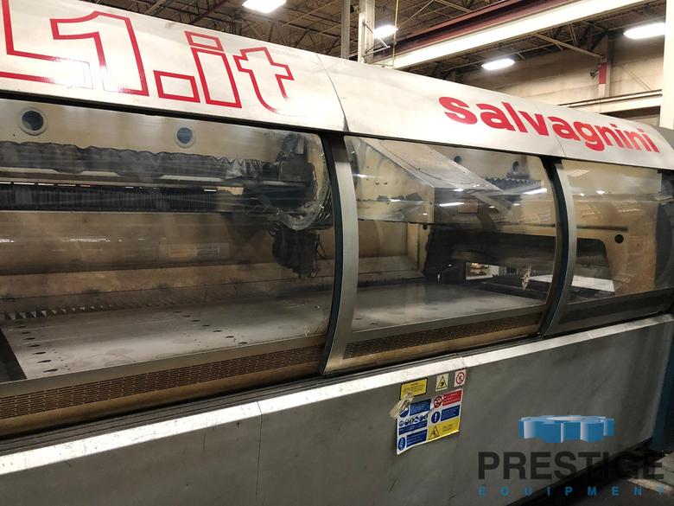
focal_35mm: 28
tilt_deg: -4.4
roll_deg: -1.4
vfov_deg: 49.7
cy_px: 253
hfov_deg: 63.4
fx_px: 545
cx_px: 337
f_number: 1.8
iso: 100
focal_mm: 3.99
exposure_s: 1/15
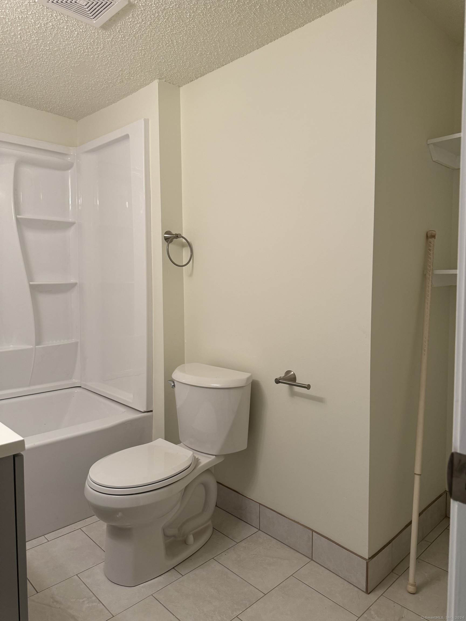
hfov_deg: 56.8
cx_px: 233
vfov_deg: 71.6
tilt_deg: -4.0
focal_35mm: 24
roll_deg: +1.0
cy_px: 310
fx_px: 431
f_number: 1.78
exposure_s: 1/120
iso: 200
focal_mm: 6.76
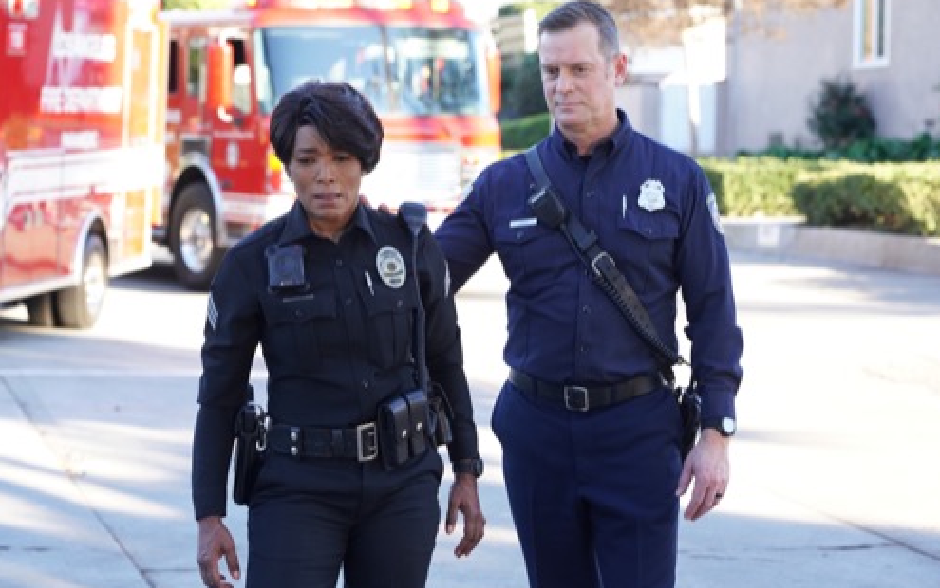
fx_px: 2768
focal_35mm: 108
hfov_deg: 19.3
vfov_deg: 12.1
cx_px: 471
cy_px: 287
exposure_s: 1/320
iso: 1600
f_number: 5.6
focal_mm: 105
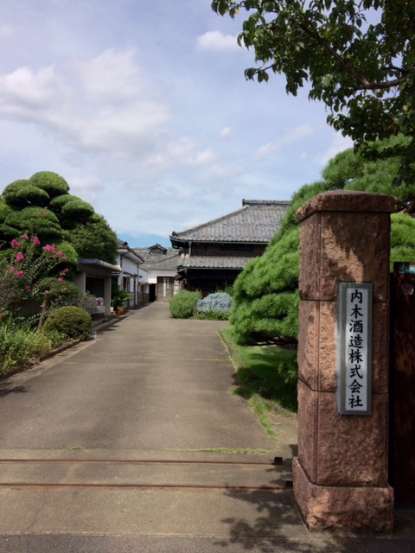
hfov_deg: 48.2
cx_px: 208
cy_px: 276
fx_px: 464
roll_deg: +0.2
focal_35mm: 29
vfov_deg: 61.7
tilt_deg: +2.0
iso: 32
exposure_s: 1/3731
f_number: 2.2
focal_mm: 4.15
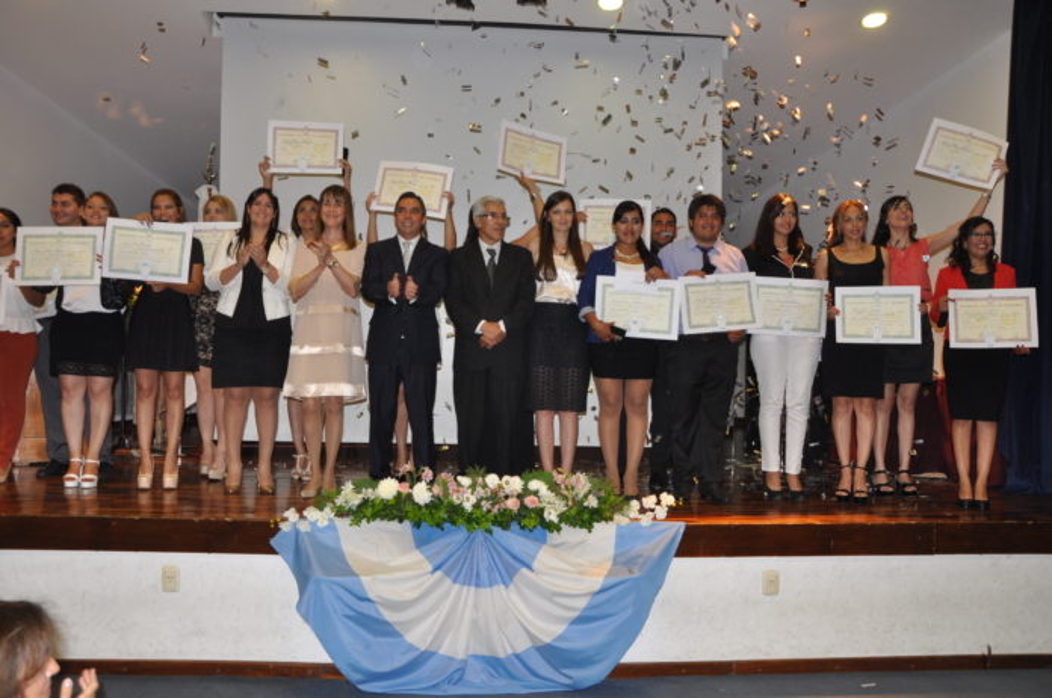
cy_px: 349
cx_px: 526
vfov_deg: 47.8
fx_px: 788
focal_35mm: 27
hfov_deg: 67.5
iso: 640
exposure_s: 1/50
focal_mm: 18
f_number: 5.6
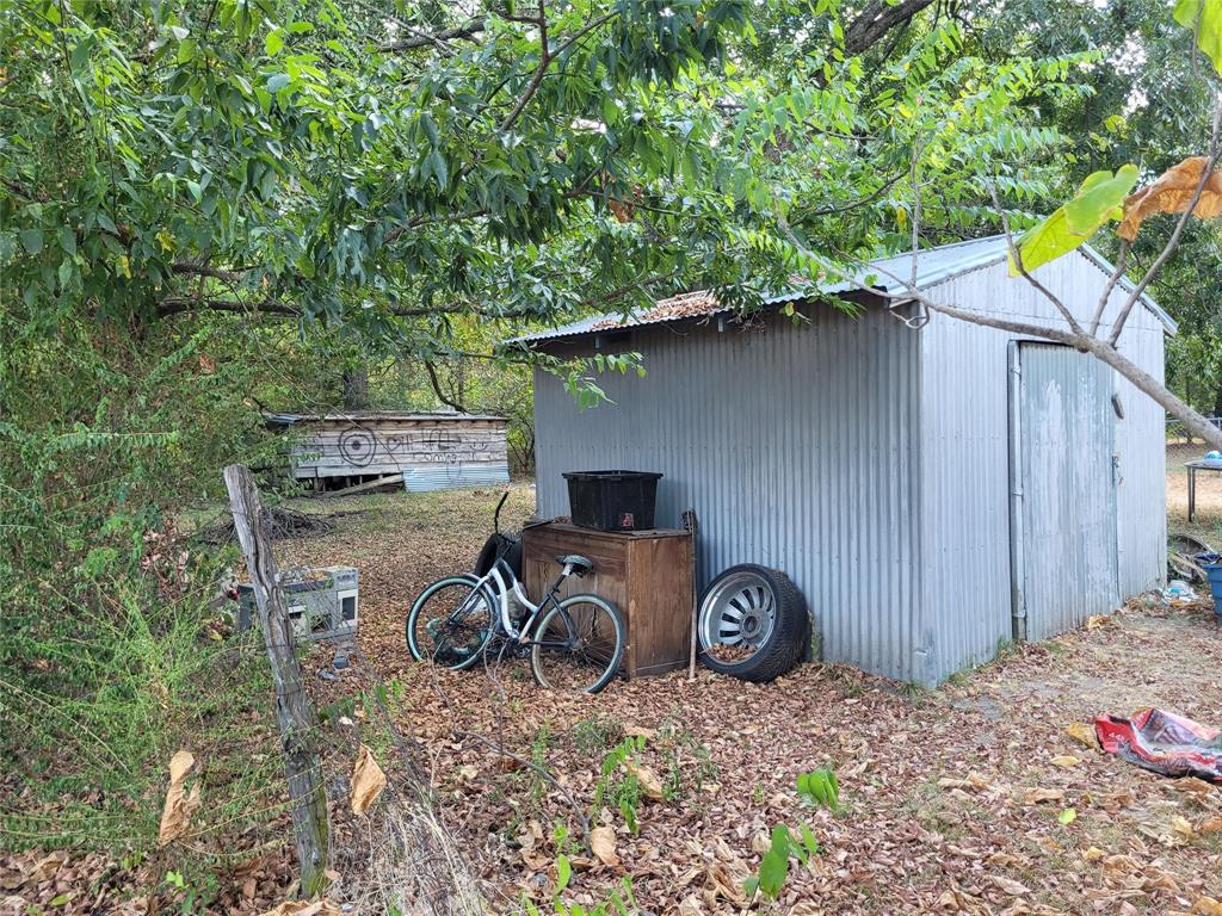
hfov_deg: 67.3
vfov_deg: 53.1
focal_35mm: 26
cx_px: 611
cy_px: 458
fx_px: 918
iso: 80
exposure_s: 1/120
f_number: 1.8
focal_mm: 5.4
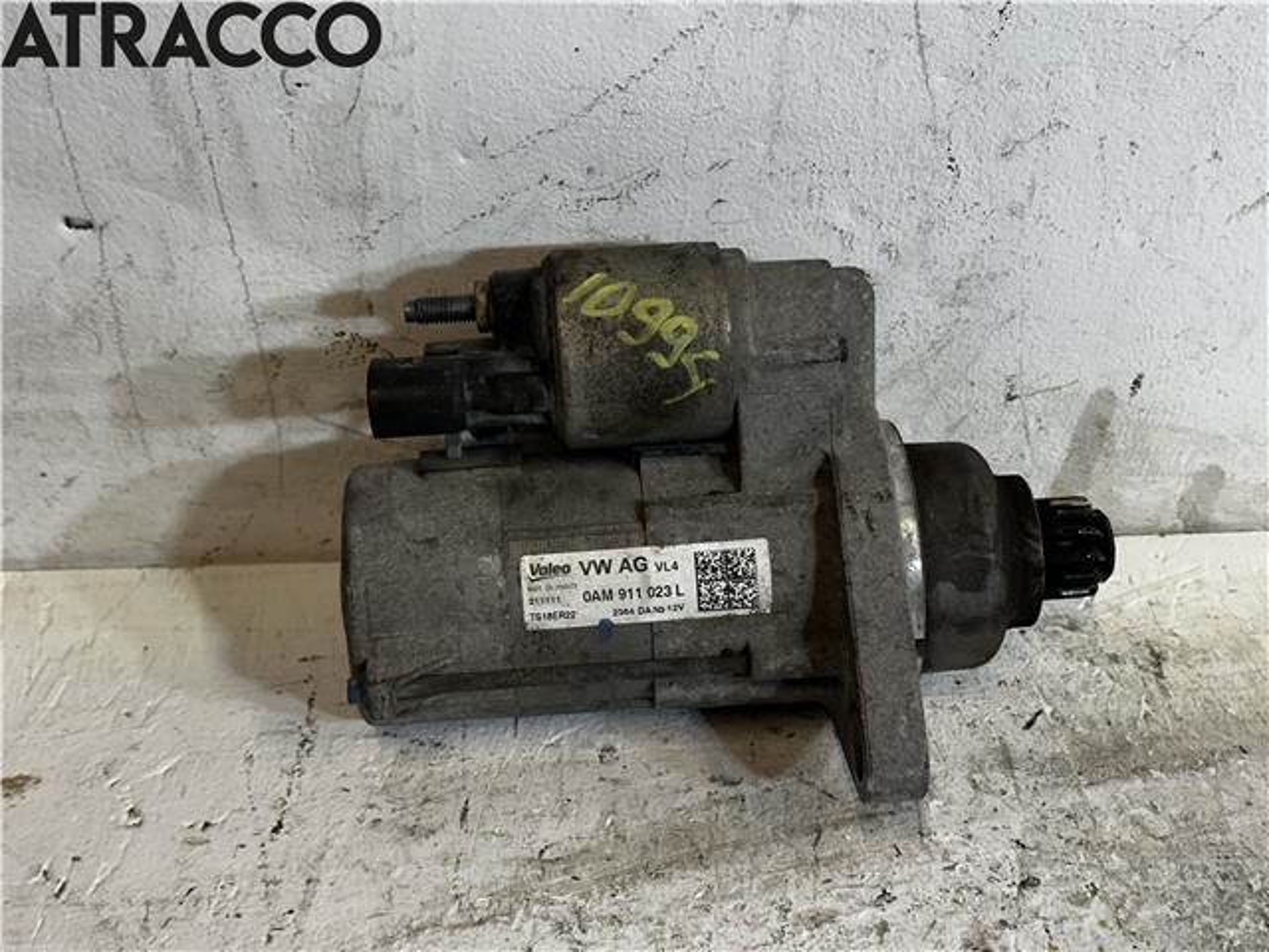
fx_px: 1760
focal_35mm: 48
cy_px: 476
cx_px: 634
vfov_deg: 30.3
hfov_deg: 39.7
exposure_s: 1/100
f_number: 1.78
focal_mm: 6.86
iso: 80
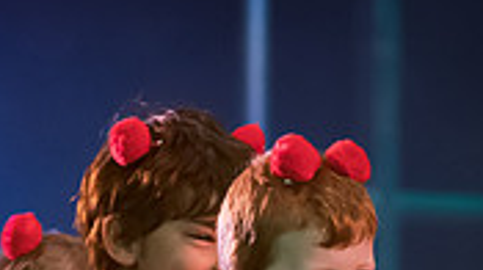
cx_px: 94
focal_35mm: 777
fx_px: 9941
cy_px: 521
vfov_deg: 1.6
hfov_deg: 2.8
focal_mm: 200
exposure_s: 1/250
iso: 2500
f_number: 2.8
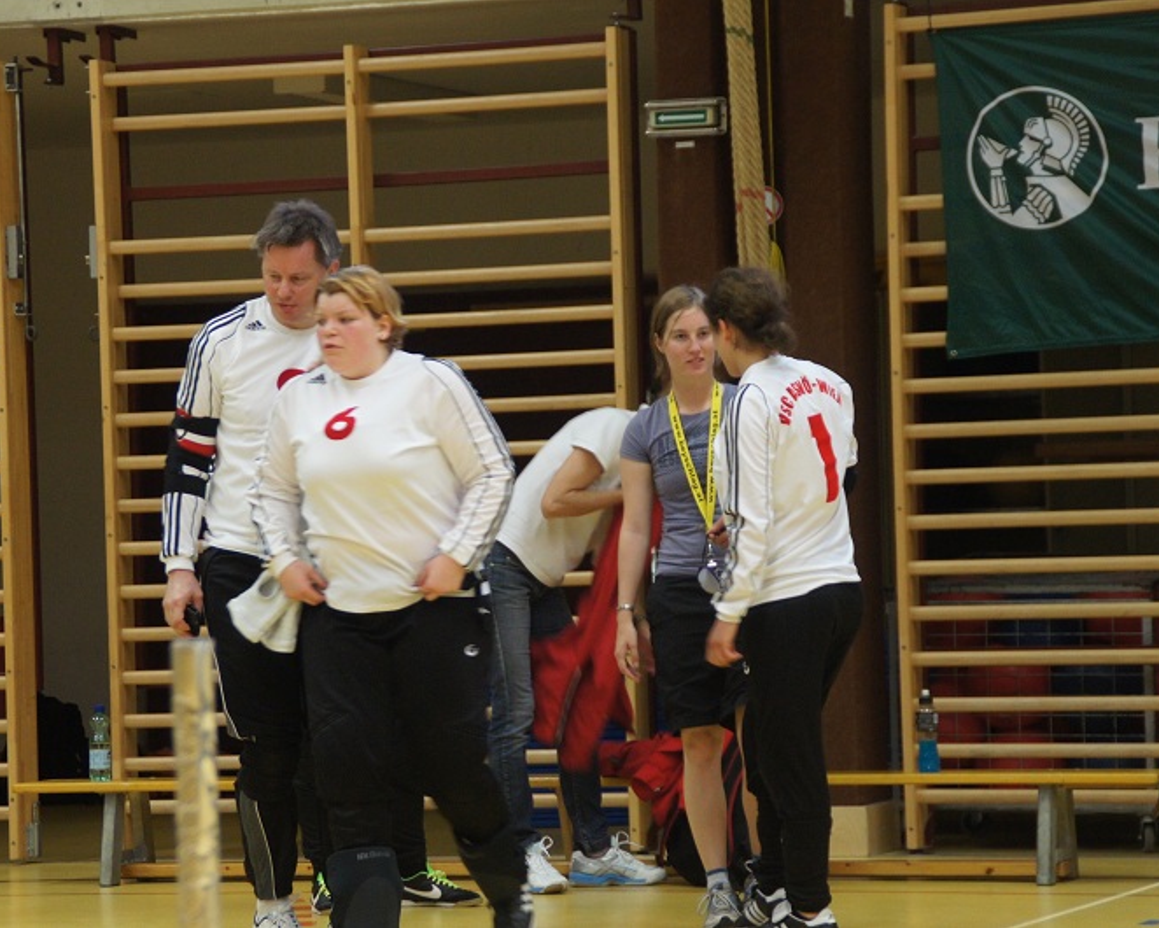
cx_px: 537
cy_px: 464
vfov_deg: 10.1
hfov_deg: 12.6
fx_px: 5250
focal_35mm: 153
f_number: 5.6
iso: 1600
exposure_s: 1/40
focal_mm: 90
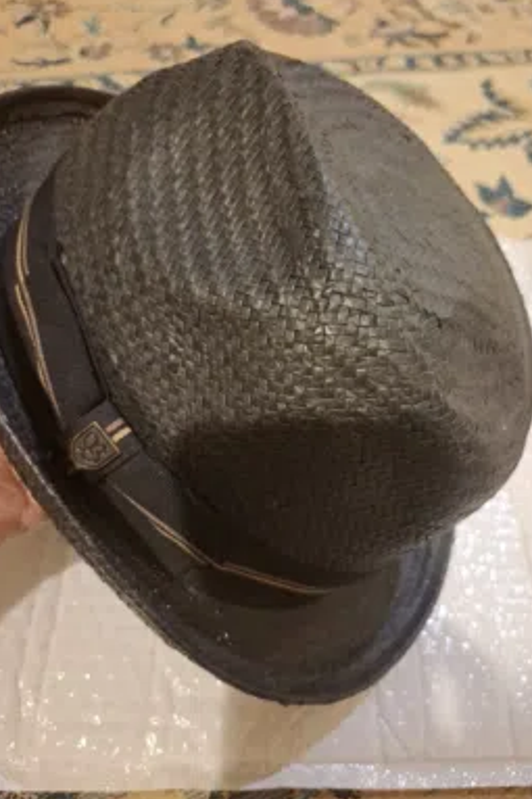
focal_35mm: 25
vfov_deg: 71.5
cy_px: 405
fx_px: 555
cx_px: 303
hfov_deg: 51.1
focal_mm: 5.54
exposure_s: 1/33
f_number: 1.8
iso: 400
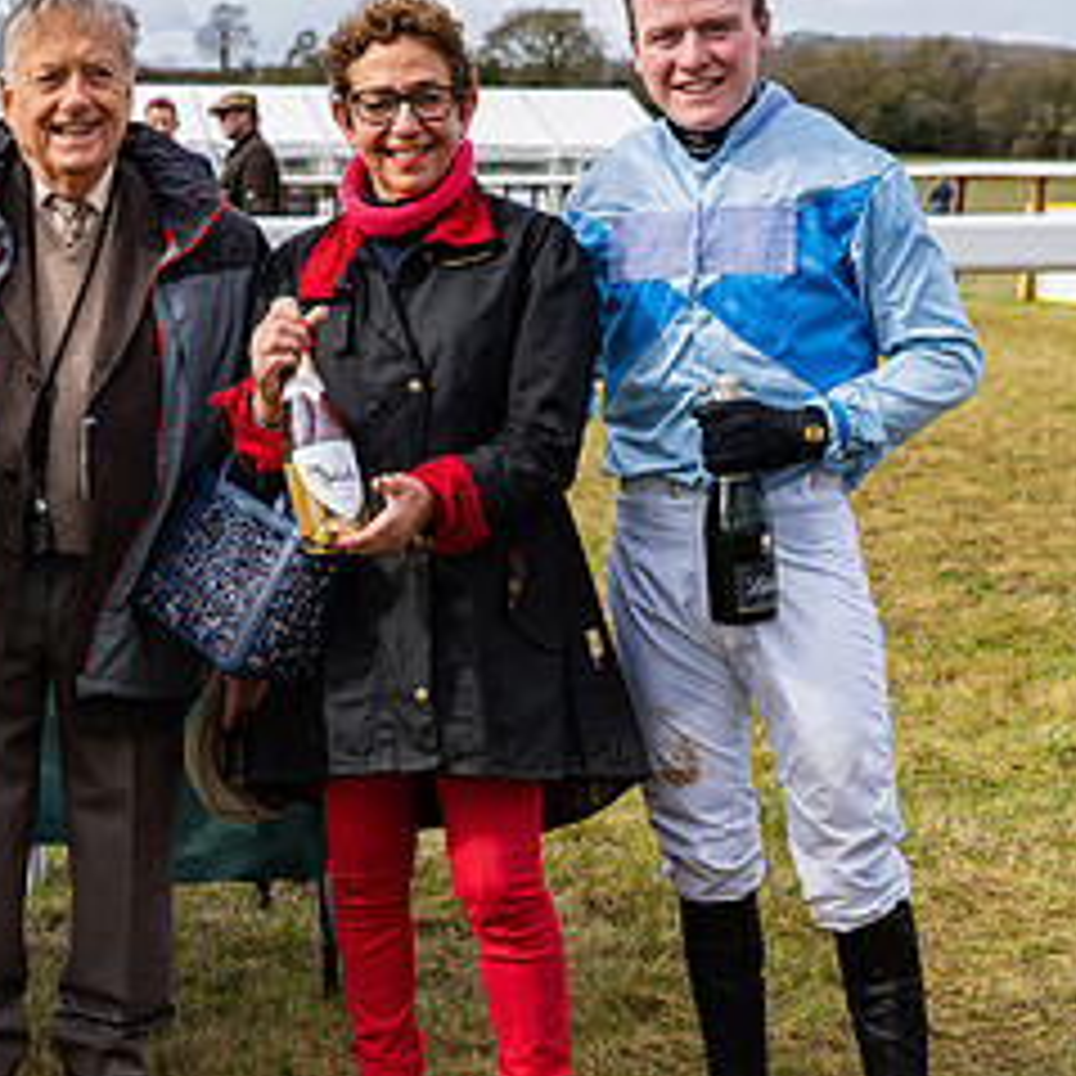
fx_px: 2462
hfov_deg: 24.3
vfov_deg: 24.6
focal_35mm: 70
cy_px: 615
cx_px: 230
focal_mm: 34
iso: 50
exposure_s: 1/250
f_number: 5
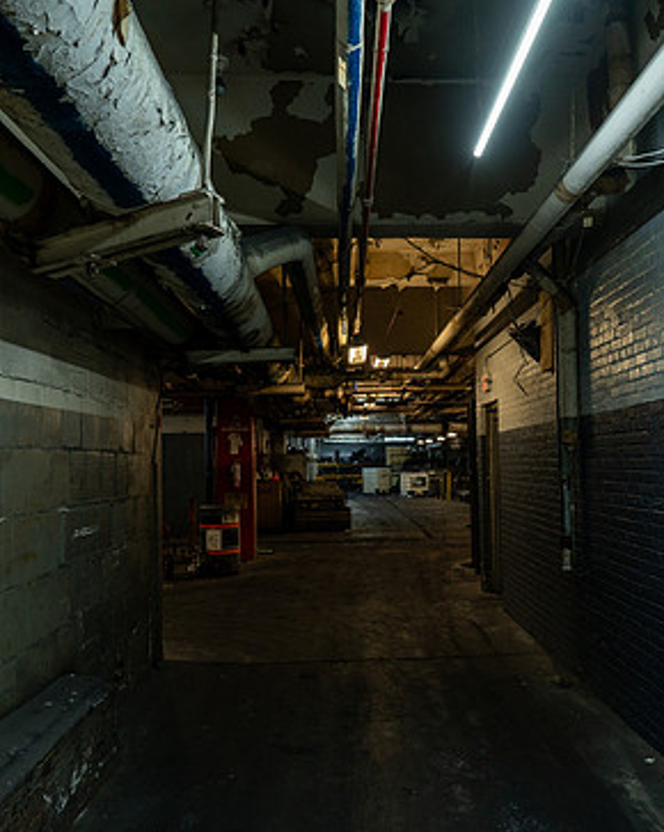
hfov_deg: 40.9
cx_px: 408
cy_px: 438
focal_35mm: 36
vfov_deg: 50.3
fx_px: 885
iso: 800
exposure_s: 1/40
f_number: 7.1
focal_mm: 24
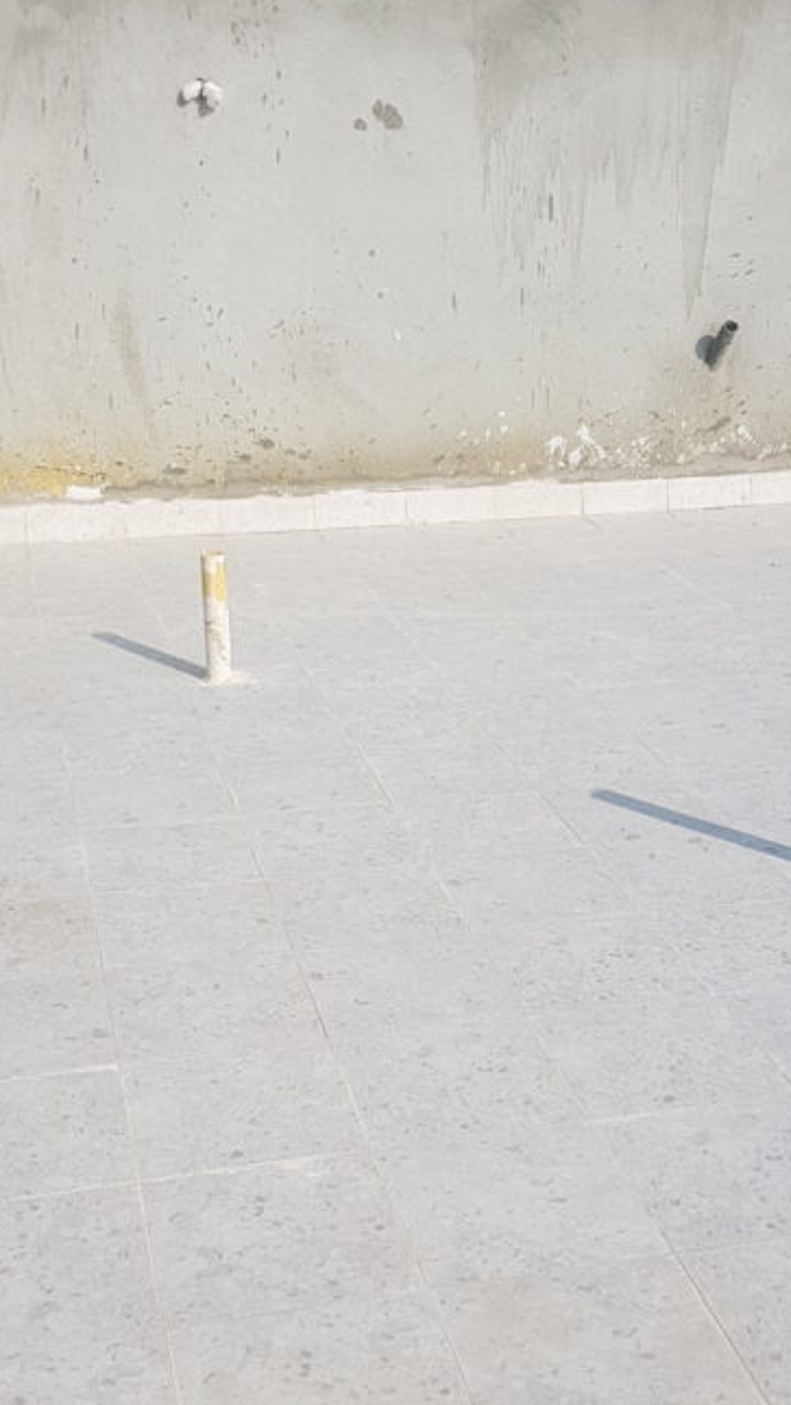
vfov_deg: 44.7
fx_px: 1677
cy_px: 950
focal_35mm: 45
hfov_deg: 26.5
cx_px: 438
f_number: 1.7
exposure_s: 1/3632
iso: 40
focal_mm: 4.3
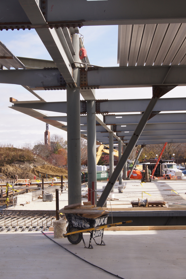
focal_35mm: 52
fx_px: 408
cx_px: 93
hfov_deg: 25.7
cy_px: 140
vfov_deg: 37.9
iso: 100
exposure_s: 1/125
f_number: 13
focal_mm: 35
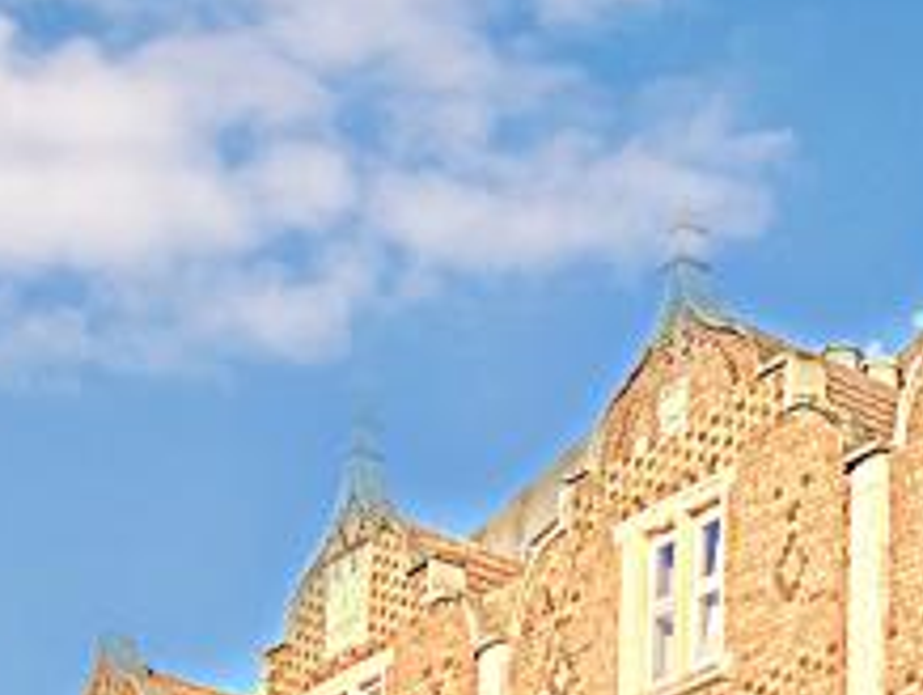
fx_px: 3257
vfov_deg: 10.8
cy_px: 1517
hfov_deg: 15.6
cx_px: 1097
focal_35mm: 122
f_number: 1.8
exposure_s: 1/558
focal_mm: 4.25
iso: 25
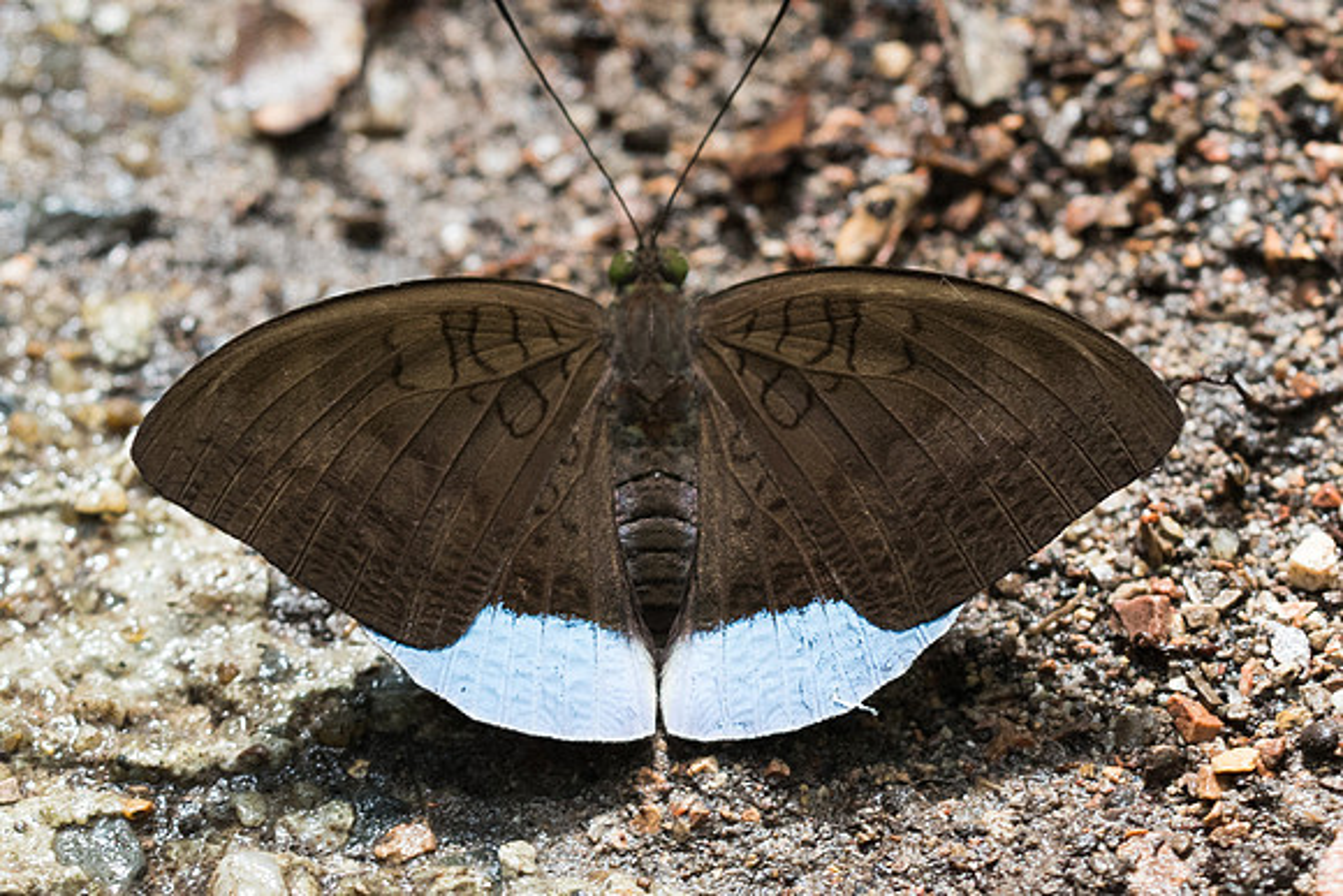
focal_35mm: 535
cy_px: 199
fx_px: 19978
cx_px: 667
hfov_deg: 3.9
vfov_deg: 2.6
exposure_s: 1/200
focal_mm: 150
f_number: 4.5
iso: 800
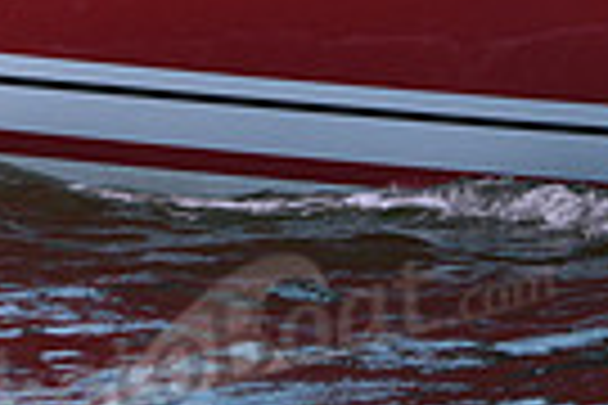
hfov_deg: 4.8
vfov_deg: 3.2
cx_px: 793
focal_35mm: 429
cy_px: -407
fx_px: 7245
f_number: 5
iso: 250
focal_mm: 100
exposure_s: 1/1250
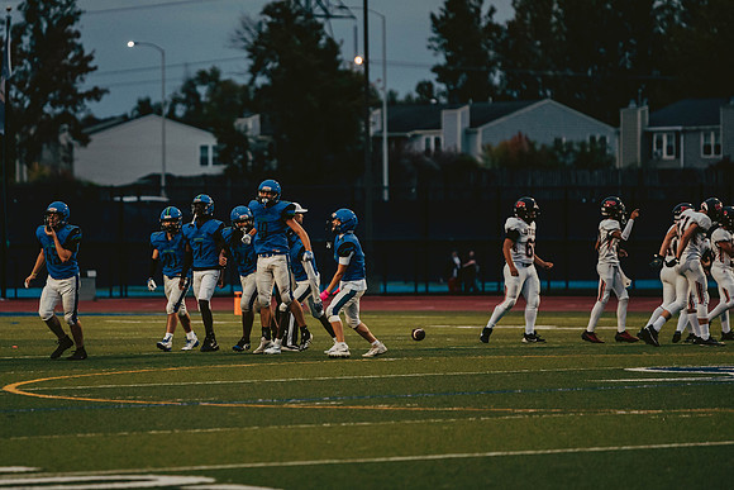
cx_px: 270
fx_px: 5158
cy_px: 211
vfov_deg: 5.4
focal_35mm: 253
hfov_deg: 8.1
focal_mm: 200
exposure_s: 1/1250
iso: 2000
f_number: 2.8
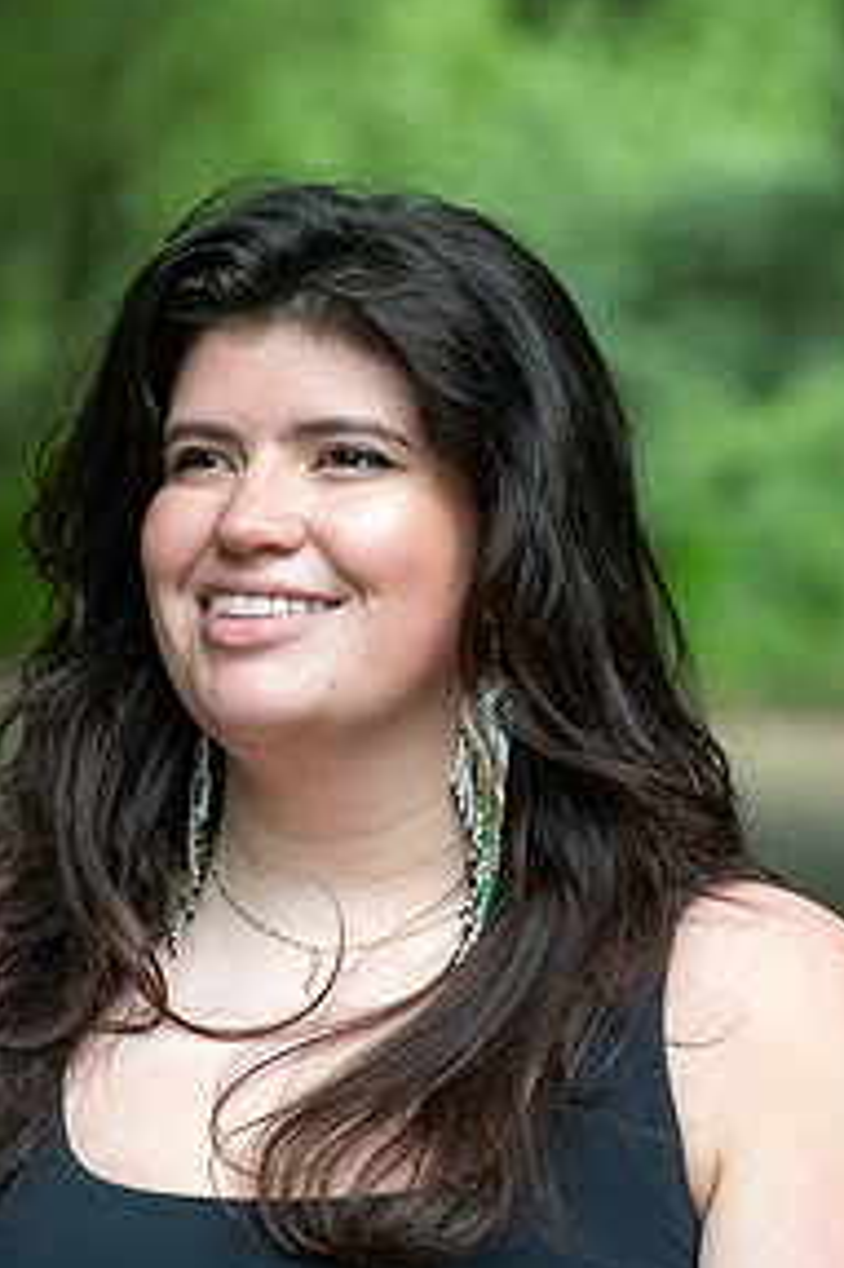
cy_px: 658
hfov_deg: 2.8
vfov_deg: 4.2
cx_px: 362
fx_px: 17392
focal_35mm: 494
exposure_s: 1/500
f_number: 10
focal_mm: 210
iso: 6400
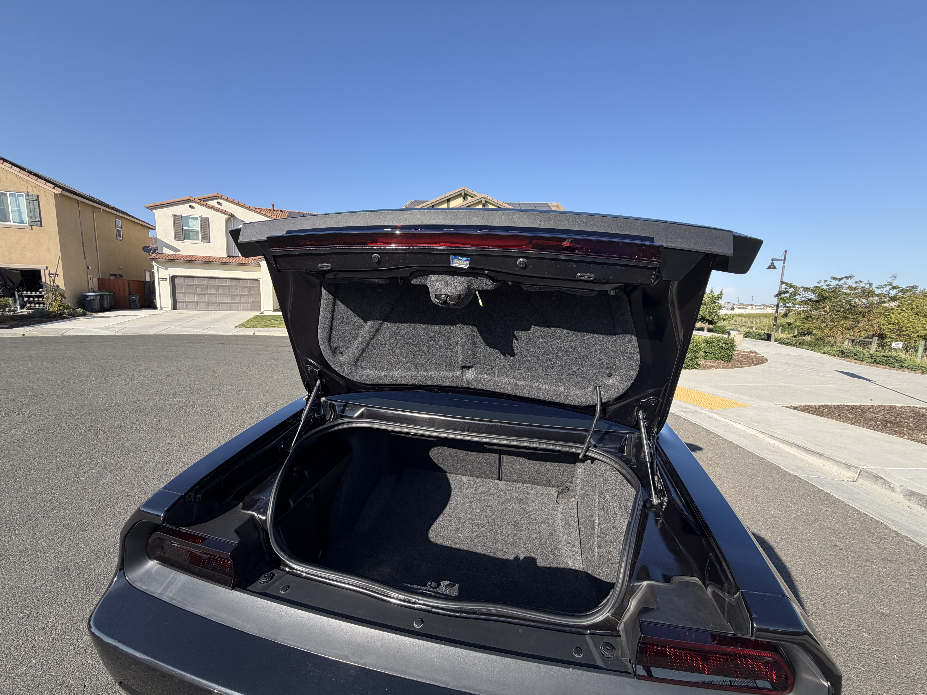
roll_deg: -0.9
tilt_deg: -7.5
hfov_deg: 102.1
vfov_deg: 85.7
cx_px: 464
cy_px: 348
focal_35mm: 14
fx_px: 375
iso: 32
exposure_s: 1/770
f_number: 2.2
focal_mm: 2.22
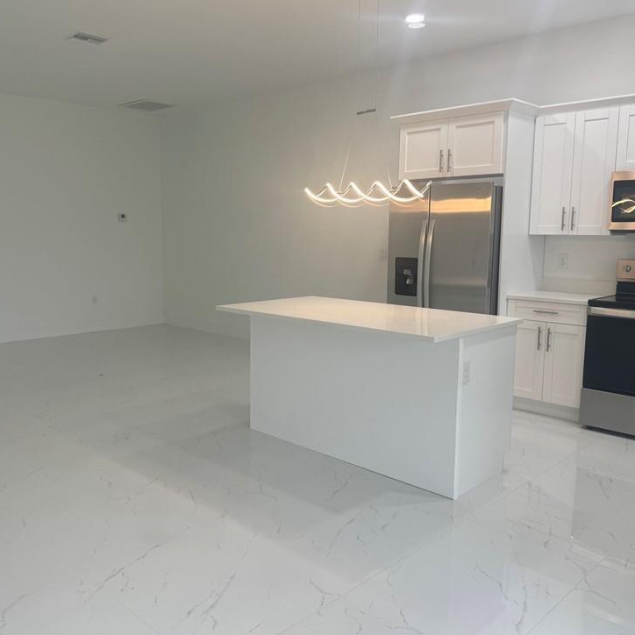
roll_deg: -0.2
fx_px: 623
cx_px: 279
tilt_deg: -7.6
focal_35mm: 30
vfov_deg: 54.0
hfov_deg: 53.9
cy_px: 306
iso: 100
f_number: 1.78
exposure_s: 1/120
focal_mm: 6.76
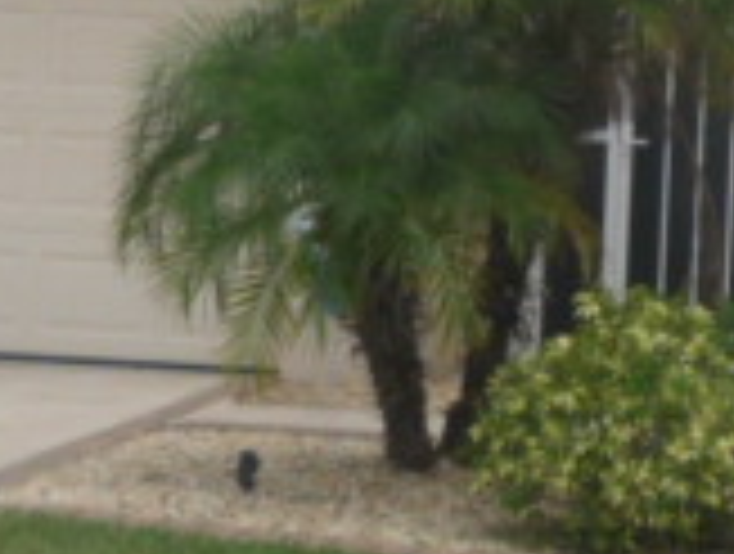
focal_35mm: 188
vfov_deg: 7.9
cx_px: 617
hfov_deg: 10.5
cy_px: 14
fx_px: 3995
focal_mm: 5
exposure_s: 1/500
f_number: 3.4
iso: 100
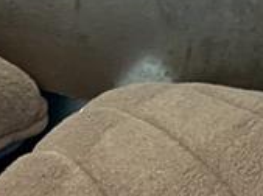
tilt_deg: -43.6
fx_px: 1198
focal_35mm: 158
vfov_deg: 8.1
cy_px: 582
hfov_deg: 11.9
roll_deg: -1.1
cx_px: -145
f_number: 1.8
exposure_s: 1/60
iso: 250
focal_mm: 4.25
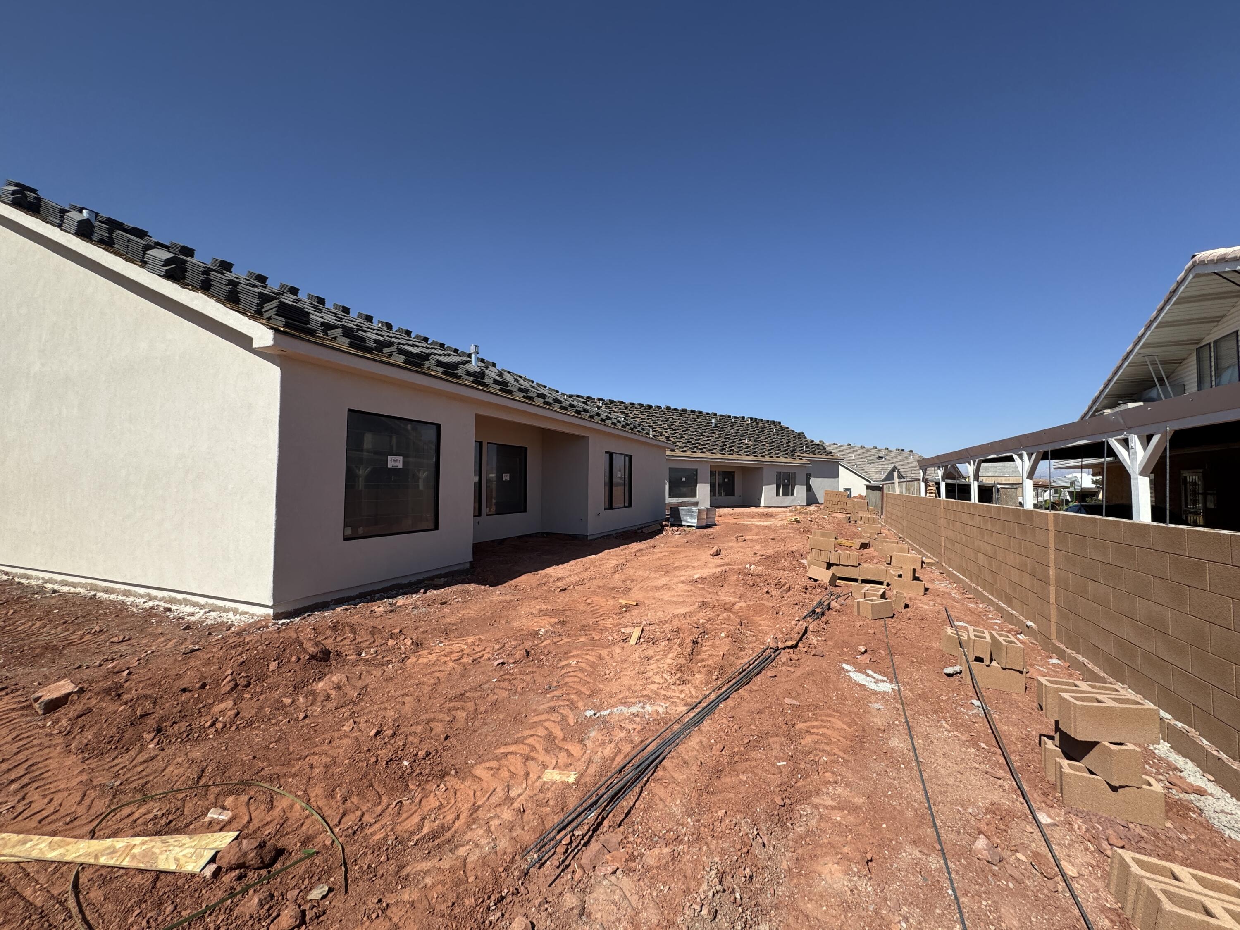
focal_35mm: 14
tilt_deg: +2.5
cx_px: 620
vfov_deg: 85.7
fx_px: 502
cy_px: 465
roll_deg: -0.2
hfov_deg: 102.1
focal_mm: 2.22
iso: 50
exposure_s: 1/1880
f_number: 2.2
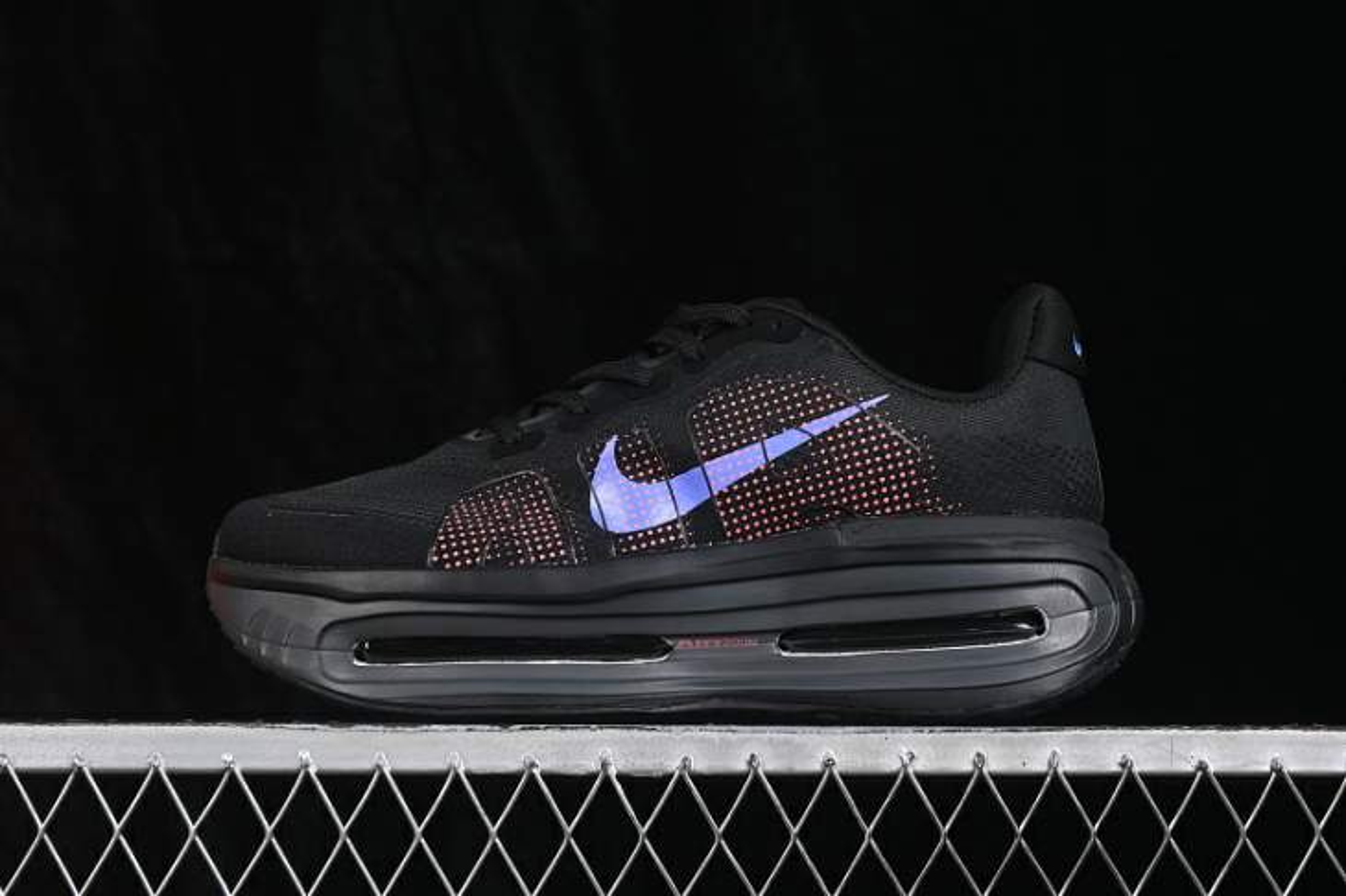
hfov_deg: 27.0
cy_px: 448
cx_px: 673
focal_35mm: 75
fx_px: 2803
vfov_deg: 18.2
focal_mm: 50
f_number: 6.3
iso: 160
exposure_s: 1/60
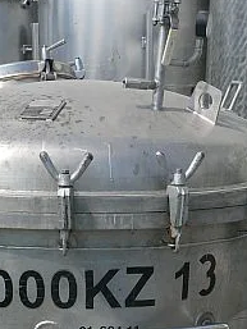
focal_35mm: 87
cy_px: 352
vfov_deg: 21.5
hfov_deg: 16.9
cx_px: 59
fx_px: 827
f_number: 5
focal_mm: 5.2
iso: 80
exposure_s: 1/400
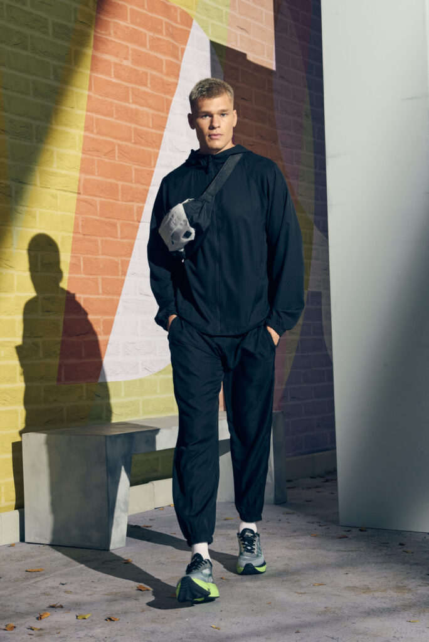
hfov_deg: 21.9
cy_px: 321
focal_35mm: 62
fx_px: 1107
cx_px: 214
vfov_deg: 32.4
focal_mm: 62
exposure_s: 1/160
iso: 800
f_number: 11
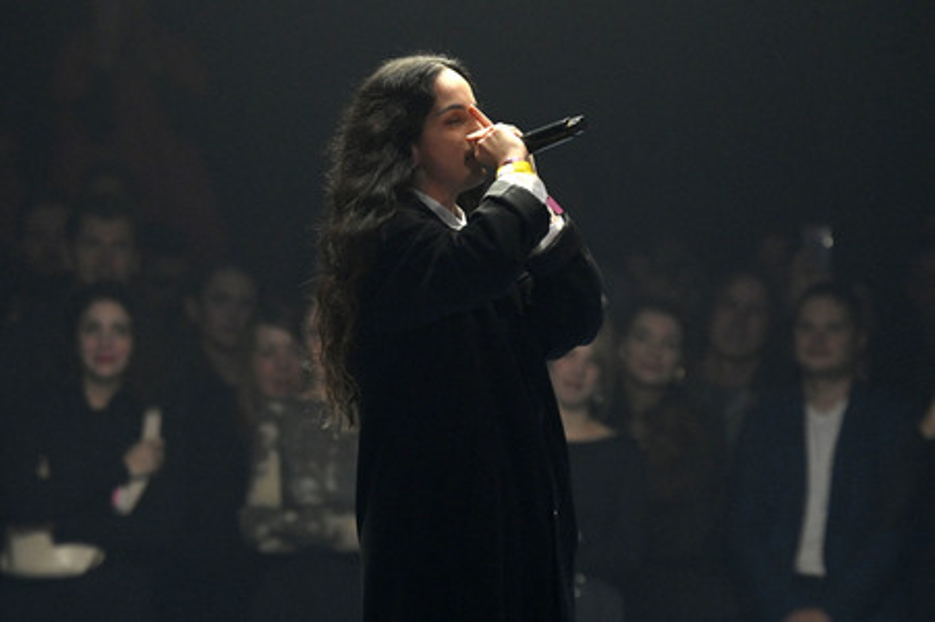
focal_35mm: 280
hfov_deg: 7.4
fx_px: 7267
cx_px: 468
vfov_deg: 4.9
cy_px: 311
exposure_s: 1/640
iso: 5000
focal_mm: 280
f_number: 5.6
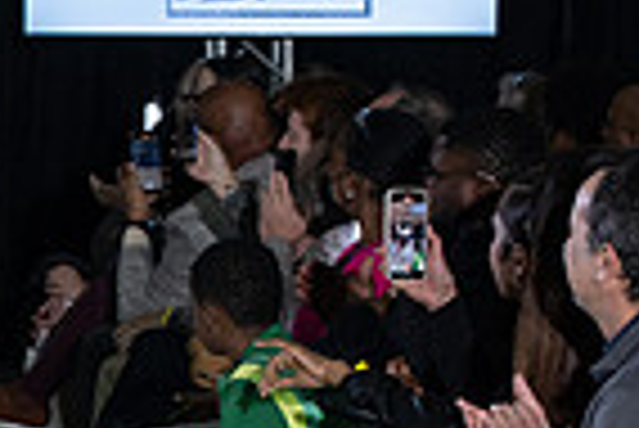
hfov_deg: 6.2
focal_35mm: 326
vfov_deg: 4.2
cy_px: 529
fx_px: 5792
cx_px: -558
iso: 1250
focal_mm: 80
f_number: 5.6
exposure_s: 1/160
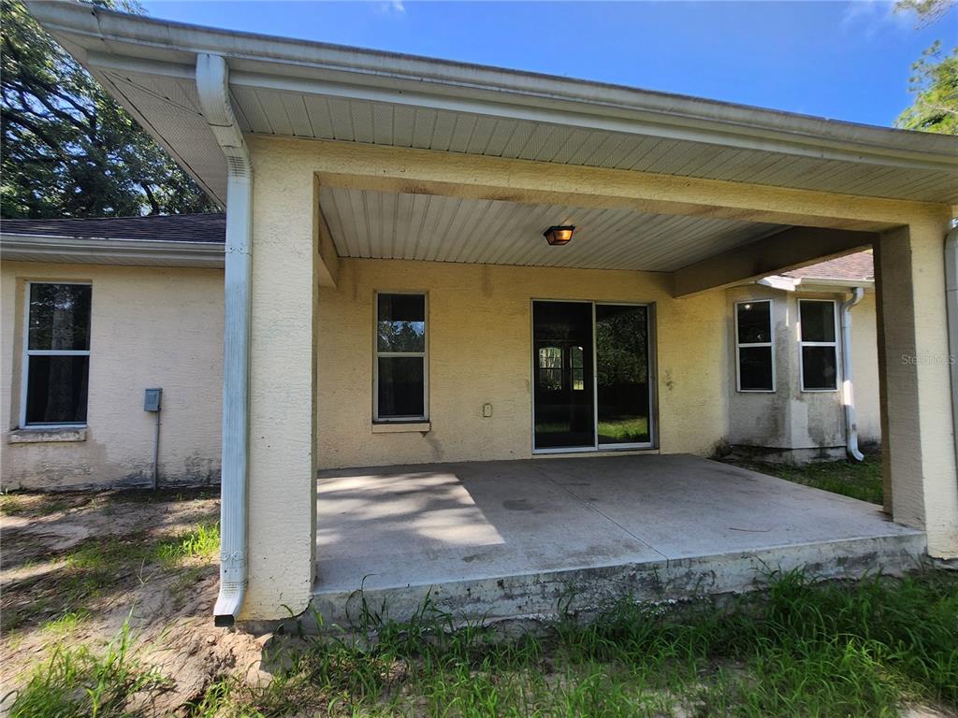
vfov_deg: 89.9
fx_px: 360
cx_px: 479
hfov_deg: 106.2
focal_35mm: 13
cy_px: 359
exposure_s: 1/332
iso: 32
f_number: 2.2
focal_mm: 1.7
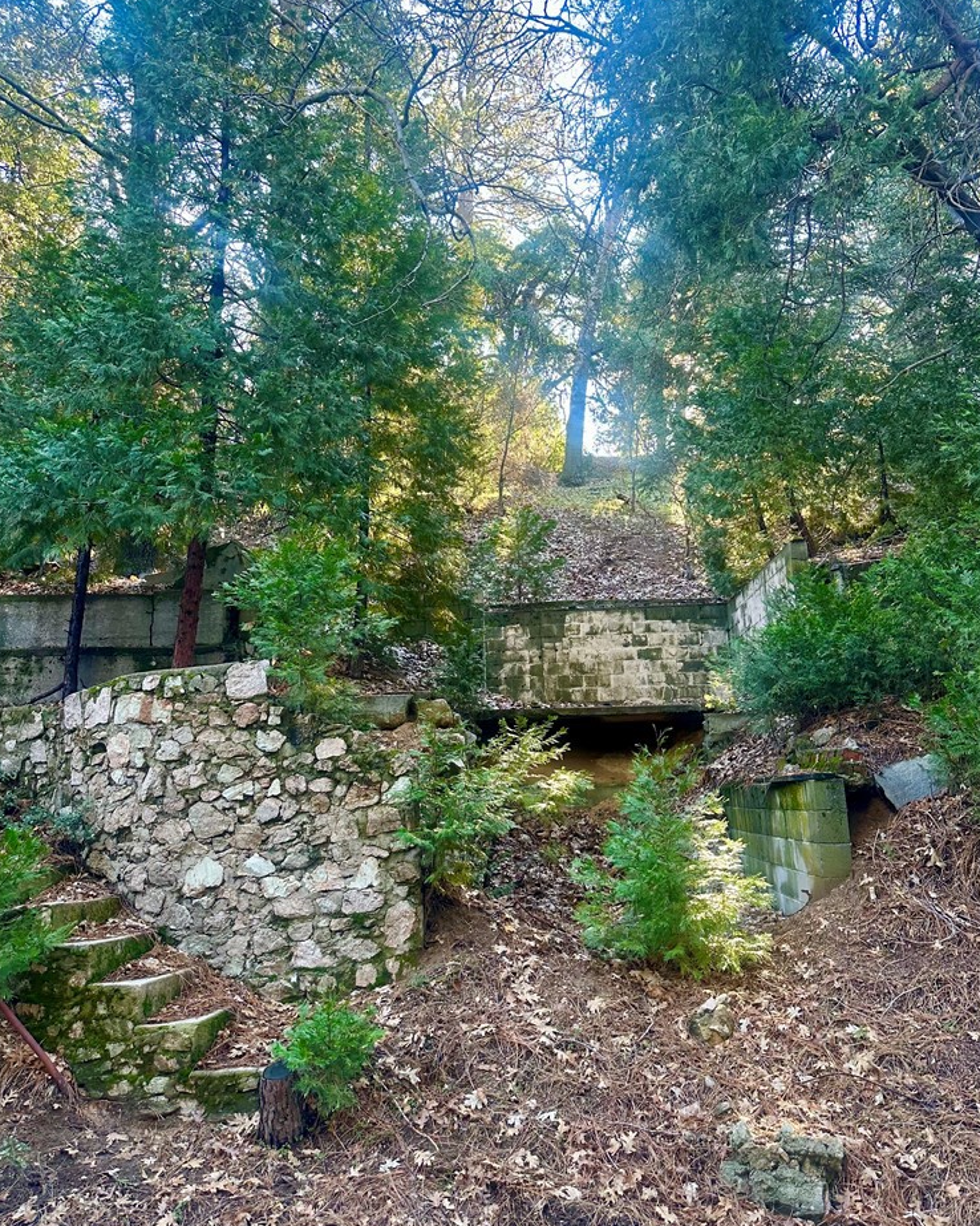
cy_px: 600
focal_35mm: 26
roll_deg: +0.5
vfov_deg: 66.0
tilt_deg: +13.0
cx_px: 506
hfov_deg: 54.9
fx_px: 943
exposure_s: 1/121
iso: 160
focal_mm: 6.86
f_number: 1.78
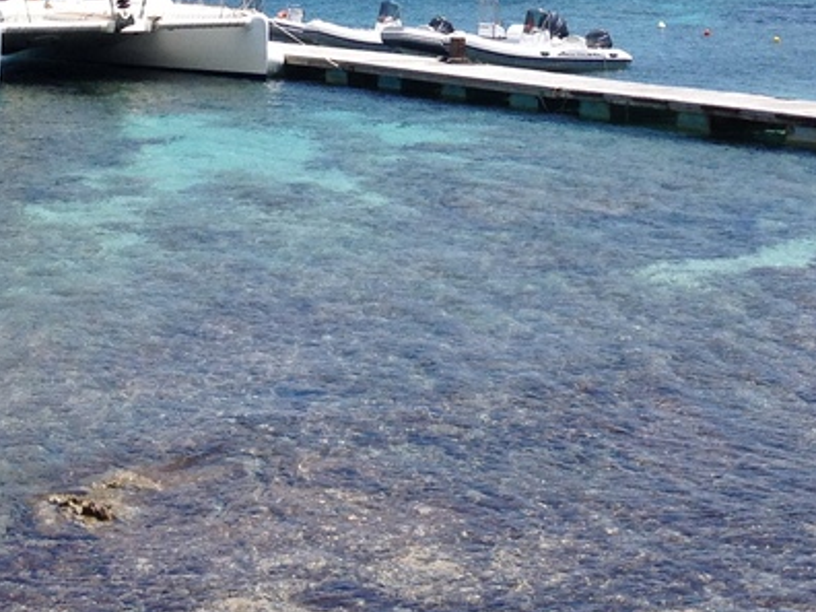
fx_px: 2499
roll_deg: +0.1
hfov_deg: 18.5
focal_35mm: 106
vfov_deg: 13.5
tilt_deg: +0.4
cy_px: -185
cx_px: 503
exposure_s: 1/2208
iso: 50
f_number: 2.4
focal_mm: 4.28
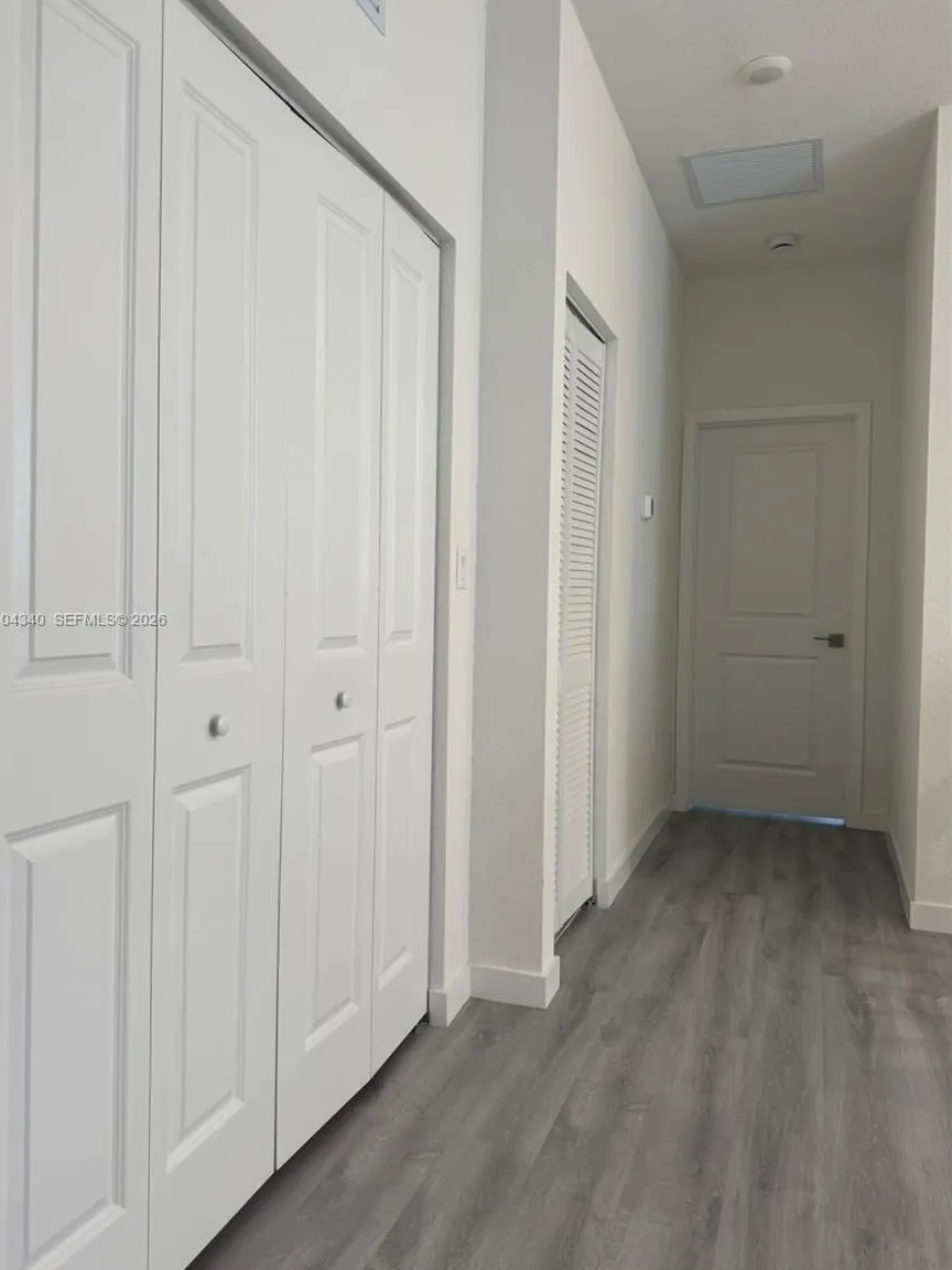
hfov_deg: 54.9
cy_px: 621
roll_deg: -0.6
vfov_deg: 69.4
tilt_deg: +0.7
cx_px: 457
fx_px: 917
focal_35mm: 25
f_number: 1.78
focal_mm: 6.76
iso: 125
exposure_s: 1/60
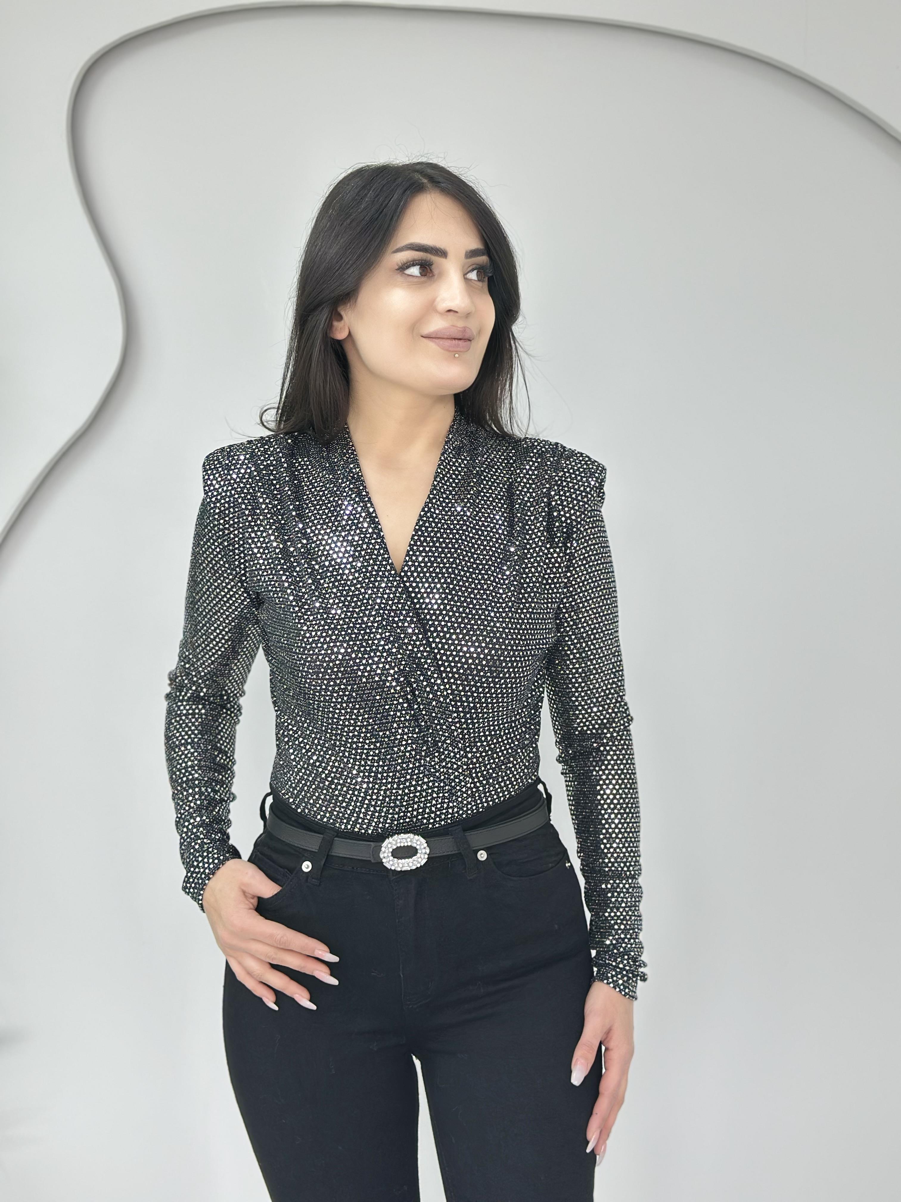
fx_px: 1666
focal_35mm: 48
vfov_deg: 39.7
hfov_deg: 30.3
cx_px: 450
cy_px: 601
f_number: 1.78
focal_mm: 6.86
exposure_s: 1/50
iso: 80
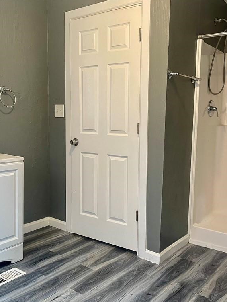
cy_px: 152
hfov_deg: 41.8
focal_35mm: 34
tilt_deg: -7.3
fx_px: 297
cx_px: 115
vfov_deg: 54.0
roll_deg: -1.1
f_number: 1.6
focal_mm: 5.1
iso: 125
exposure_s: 1/60
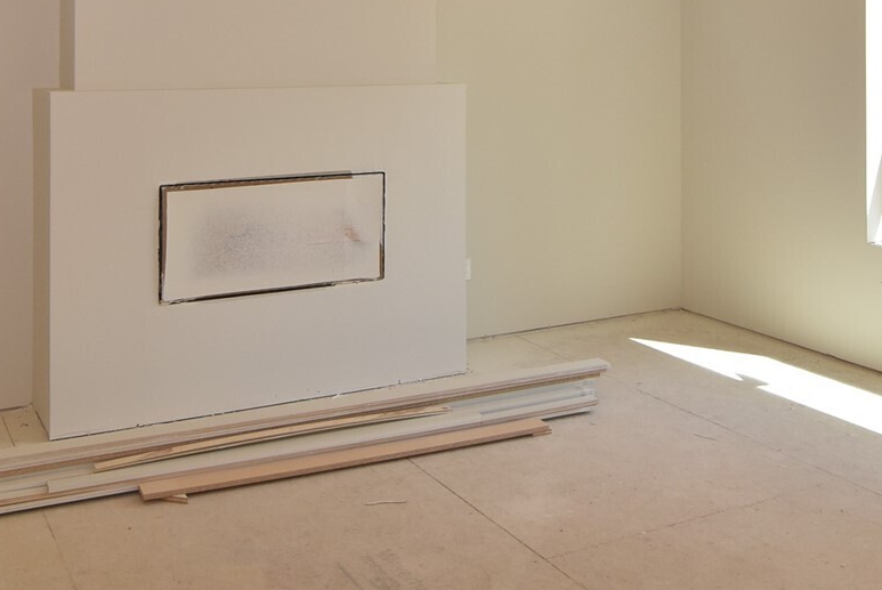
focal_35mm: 46
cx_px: 533
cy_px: 30
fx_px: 1128
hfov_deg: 42.5
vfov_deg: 27.9
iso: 400
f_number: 8
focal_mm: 14
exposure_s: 1/200
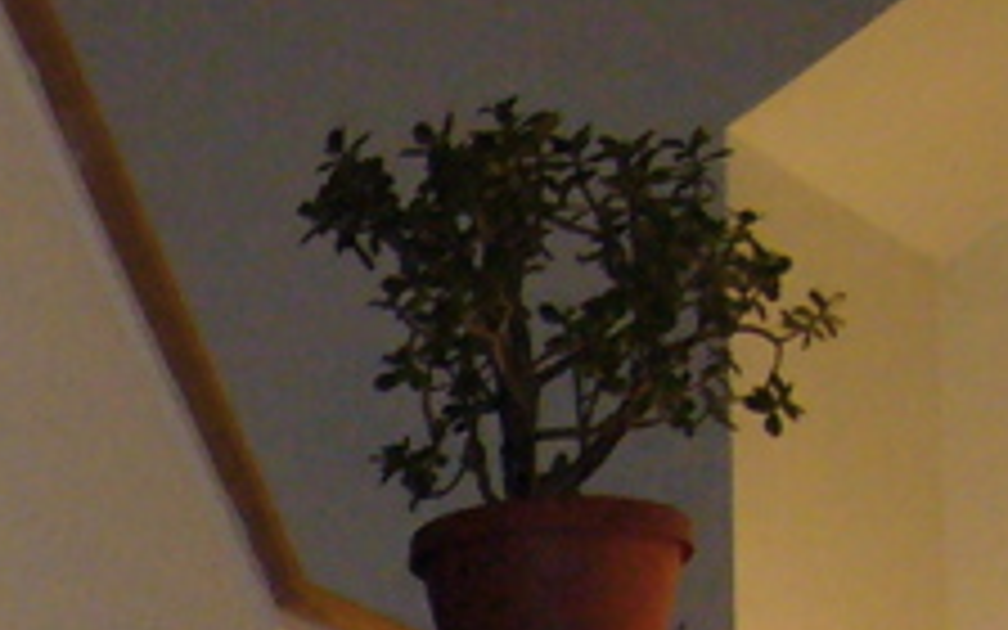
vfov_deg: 5.9
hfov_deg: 8.9
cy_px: 1719
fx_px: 5824
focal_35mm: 212
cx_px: -1485
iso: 200
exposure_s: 1/60
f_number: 2.8
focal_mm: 5.8
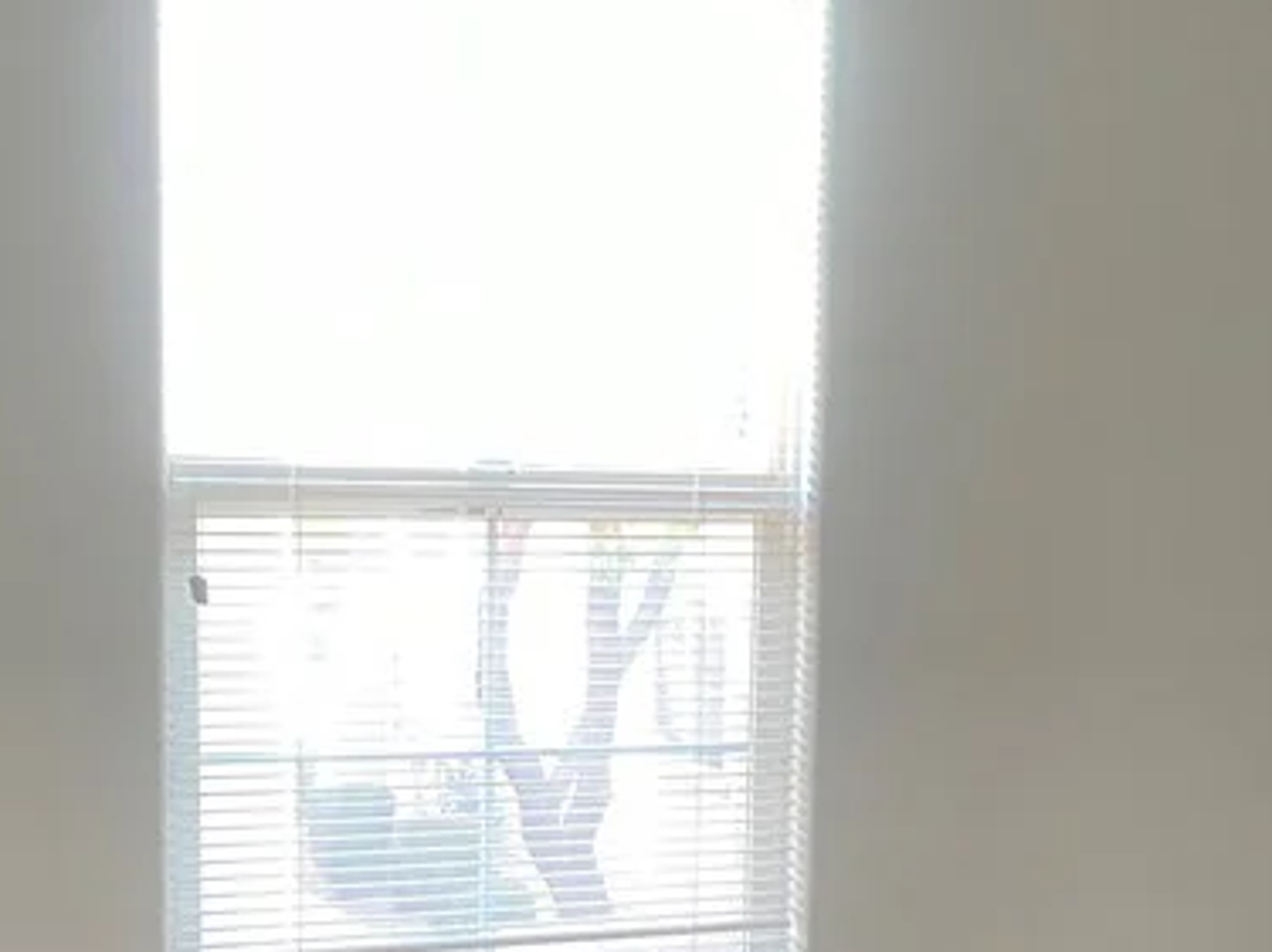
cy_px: 854
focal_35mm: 71
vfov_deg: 20.3
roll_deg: -1.9
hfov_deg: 27.1
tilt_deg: -9.4
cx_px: 916
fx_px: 2608
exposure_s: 1/60
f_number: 1.6
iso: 250
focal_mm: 4.2
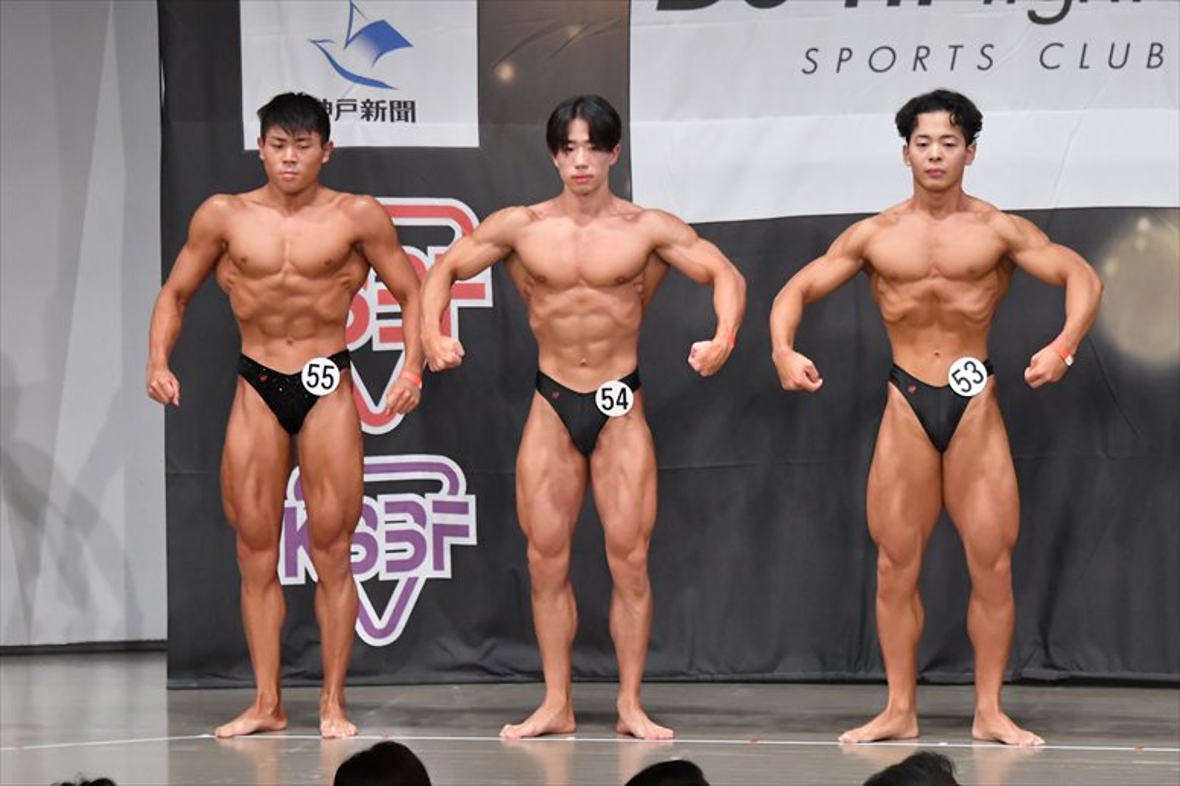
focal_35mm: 217
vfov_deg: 6.3
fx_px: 7109
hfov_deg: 9.5
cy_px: 393
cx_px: 590
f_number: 5.6
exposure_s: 1/400
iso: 6400
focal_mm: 145
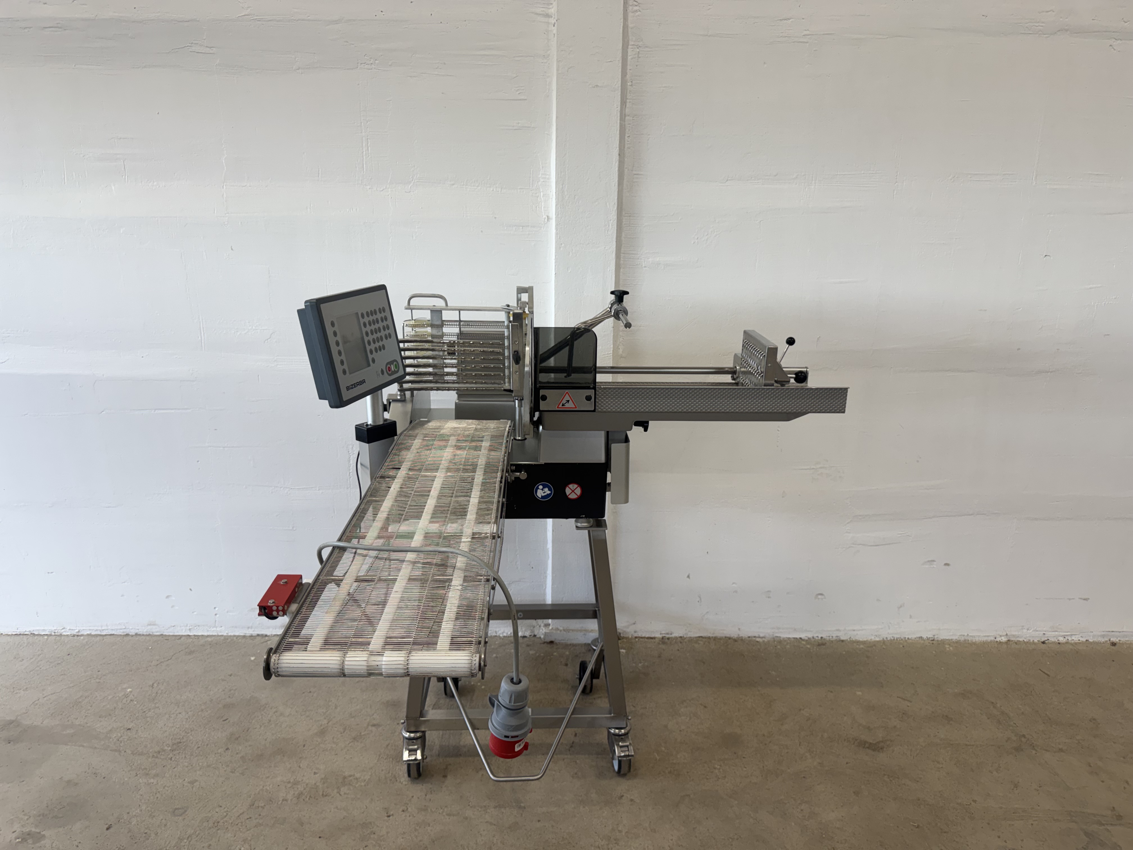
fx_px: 786
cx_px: 566
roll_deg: -0.3
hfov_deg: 71.6
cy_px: 425
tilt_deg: -15.2
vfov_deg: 56.8
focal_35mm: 24
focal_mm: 6.76
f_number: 1.78
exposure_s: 1/100
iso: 64
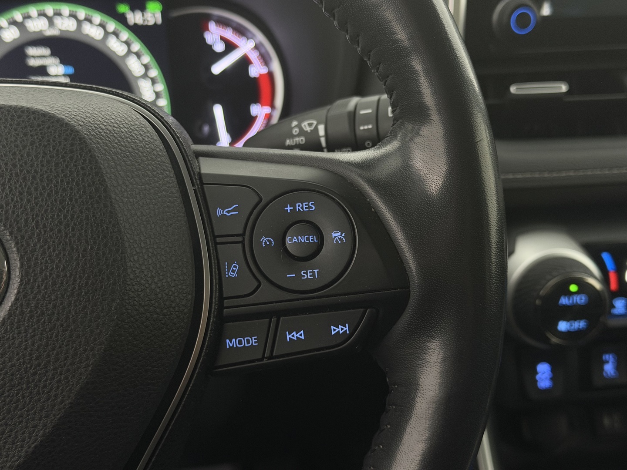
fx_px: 869
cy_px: 235
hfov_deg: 39.7
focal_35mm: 48
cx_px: 314
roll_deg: +0.2
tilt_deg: -24.0
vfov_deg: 30.3
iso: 500
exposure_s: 1/33
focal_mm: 6.76
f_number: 1.78
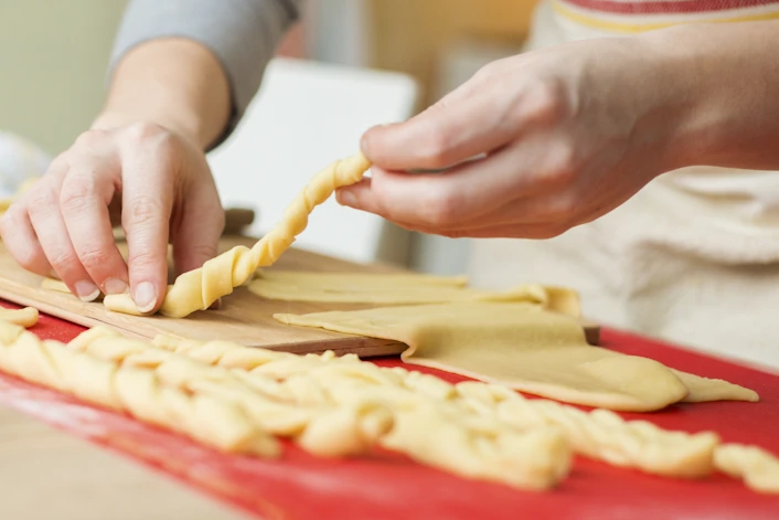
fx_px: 1840
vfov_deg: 16.1
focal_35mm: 85
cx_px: 159
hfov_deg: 23.6
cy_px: 266
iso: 640
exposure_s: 1/160
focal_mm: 50
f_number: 2.5
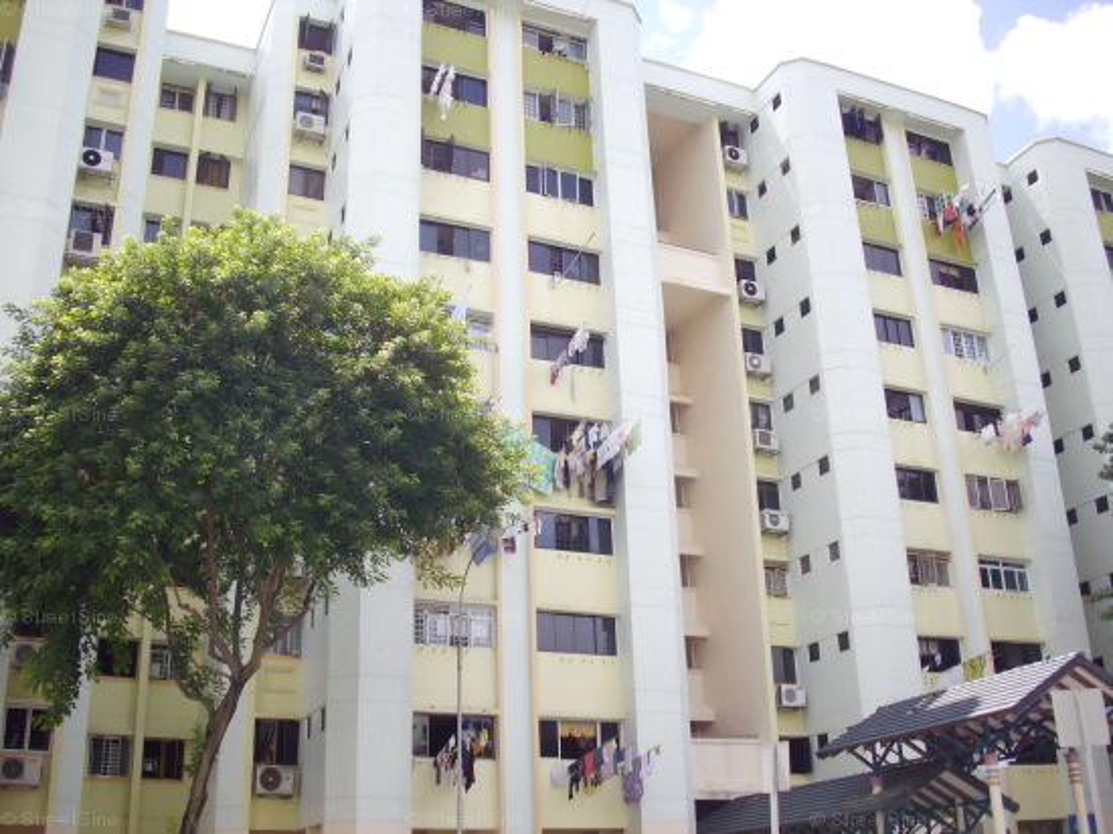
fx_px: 1189
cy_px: 417
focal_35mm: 37
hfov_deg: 50.2
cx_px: 556
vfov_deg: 38.6
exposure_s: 1/160
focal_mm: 6.2
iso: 80
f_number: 5.6
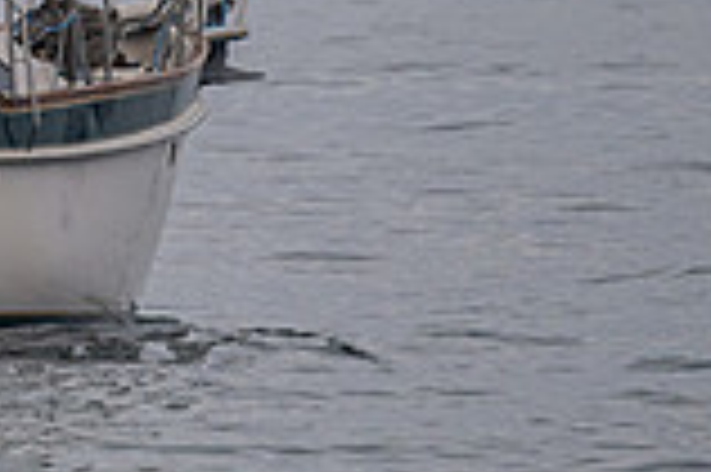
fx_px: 37505
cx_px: -428
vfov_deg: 0.7
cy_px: -159
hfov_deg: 1.1
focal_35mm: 1901
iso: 400
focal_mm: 400
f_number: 5.6
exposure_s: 1/5000
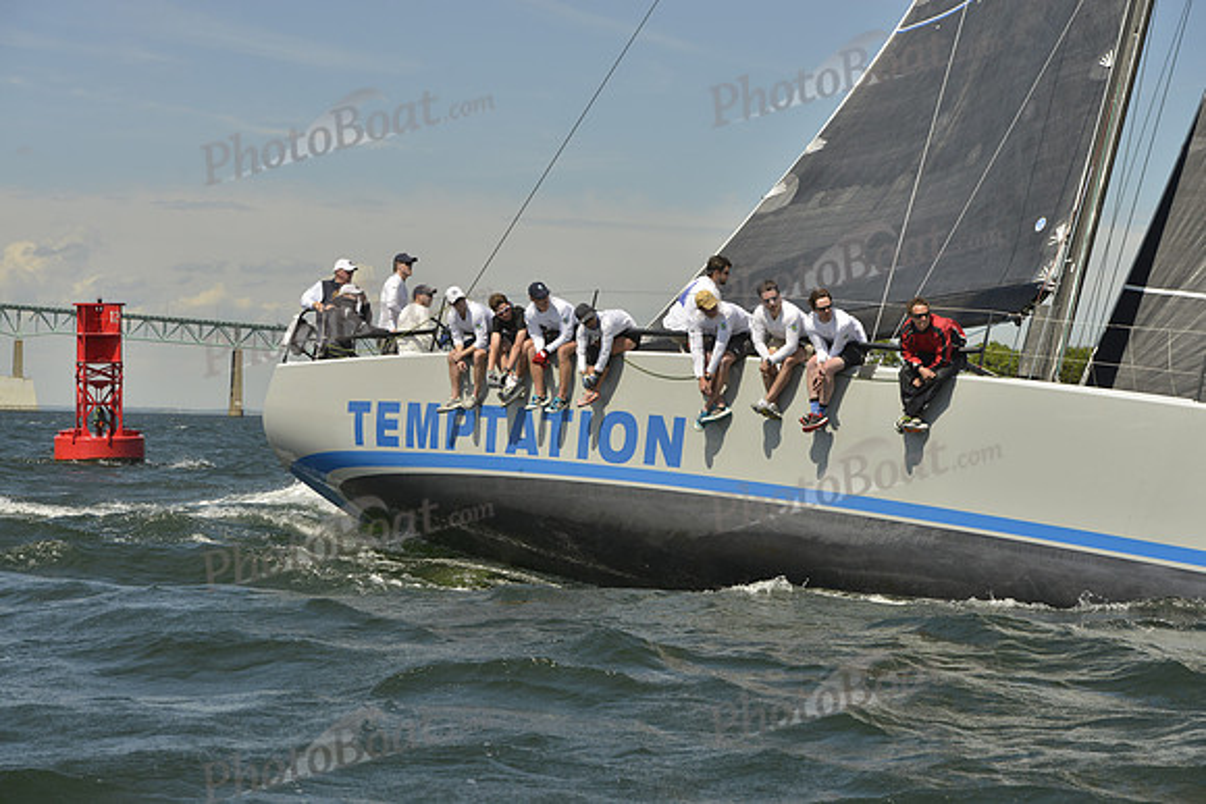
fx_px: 2345
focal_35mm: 70
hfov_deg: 28.8
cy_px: 402
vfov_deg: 19.5
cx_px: 603
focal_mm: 70
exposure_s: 1/1600
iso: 280
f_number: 8
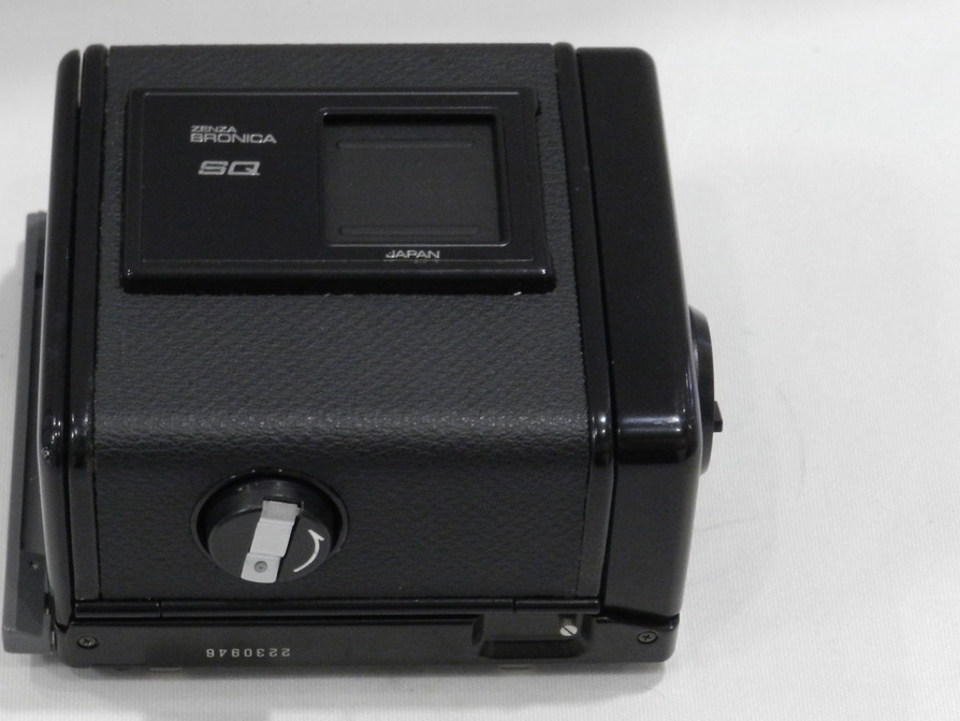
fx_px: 2830
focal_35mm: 102
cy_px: 352
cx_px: 418
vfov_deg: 14.5
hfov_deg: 19.2
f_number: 4.8
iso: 800
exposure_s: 1/50
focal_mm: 13.5
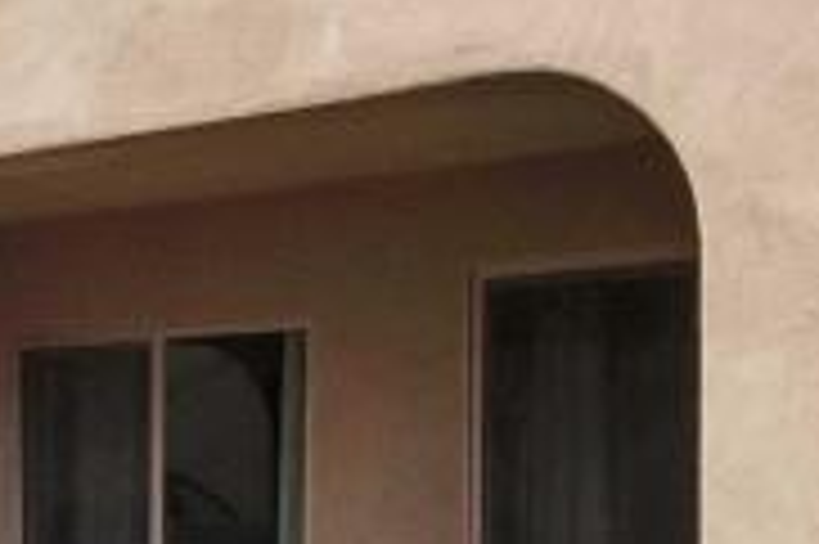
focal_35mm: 120
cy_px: 708
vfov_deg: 11.1
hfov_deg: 15.6
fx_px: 2727
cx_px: -450
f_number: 16
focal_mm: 19
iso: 3200
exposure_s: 1/2500
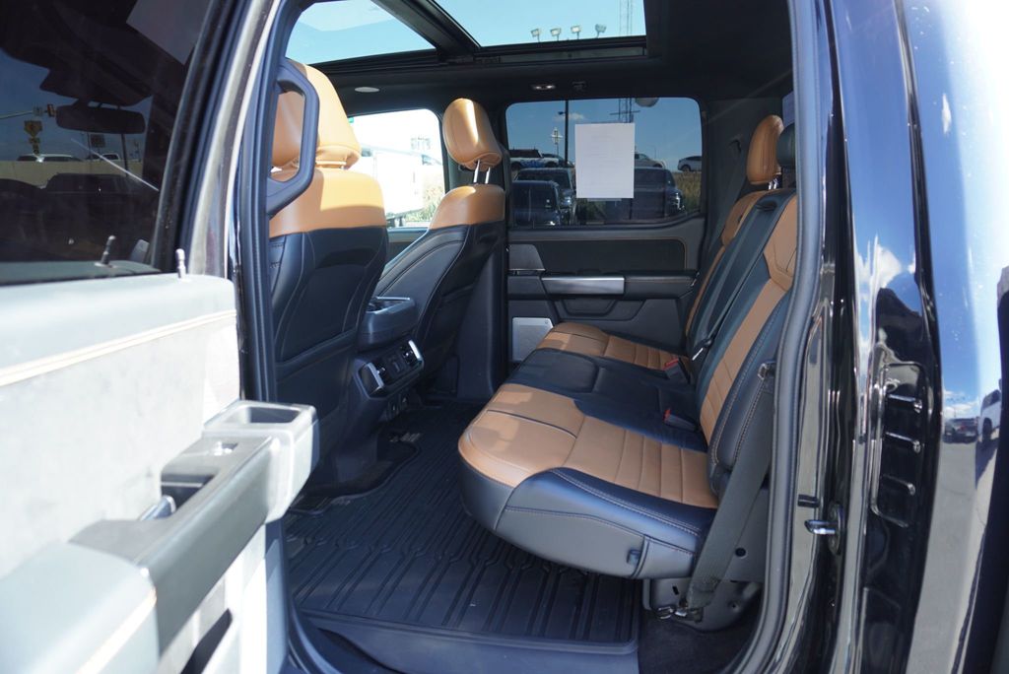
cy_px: 337
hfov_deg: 73.7
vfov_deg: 53.2
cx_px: 504
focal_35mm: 24
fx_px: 673
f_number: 4
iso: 160
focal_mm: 16
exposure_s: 1/60
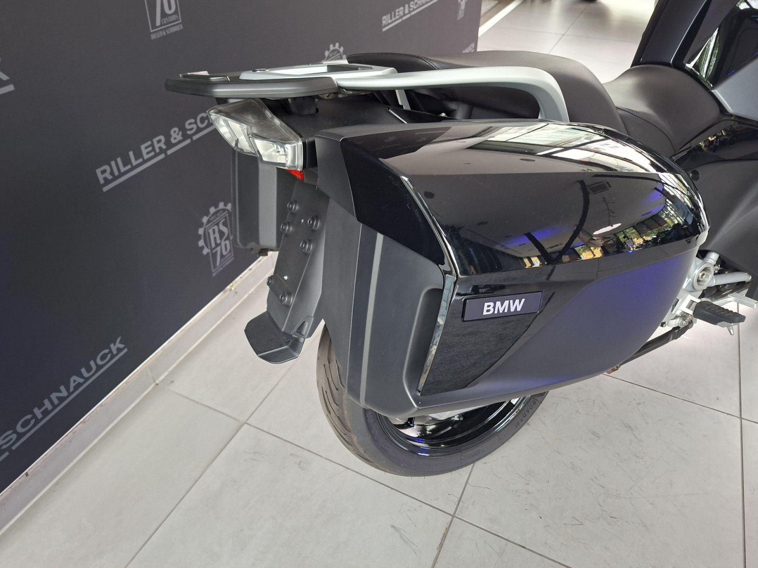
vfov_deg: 58.9
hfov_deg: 73.9
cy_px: 284
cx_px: 379
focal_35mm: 23
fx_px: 504
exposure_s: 1/50
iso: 320
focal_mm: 5.54
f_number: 1.8
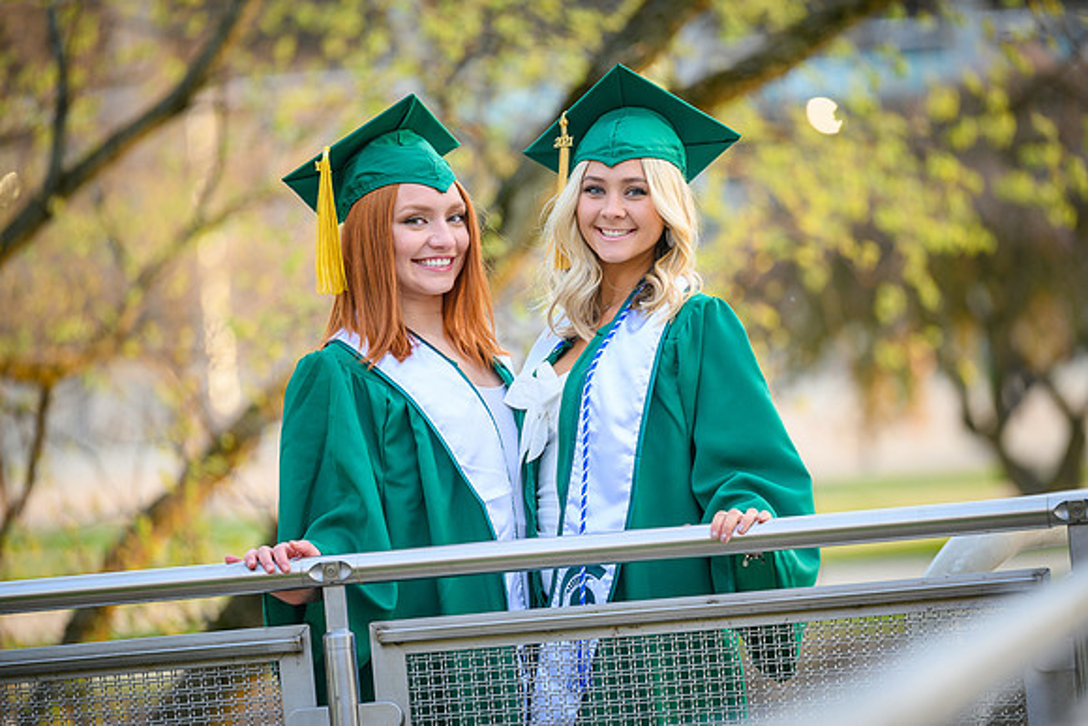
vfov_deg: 6.6
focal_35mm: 207
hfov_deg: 10.0
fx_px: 6248
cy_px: 363
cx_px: 561
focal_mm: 200
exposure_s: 1/200
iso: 400
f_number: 2.8
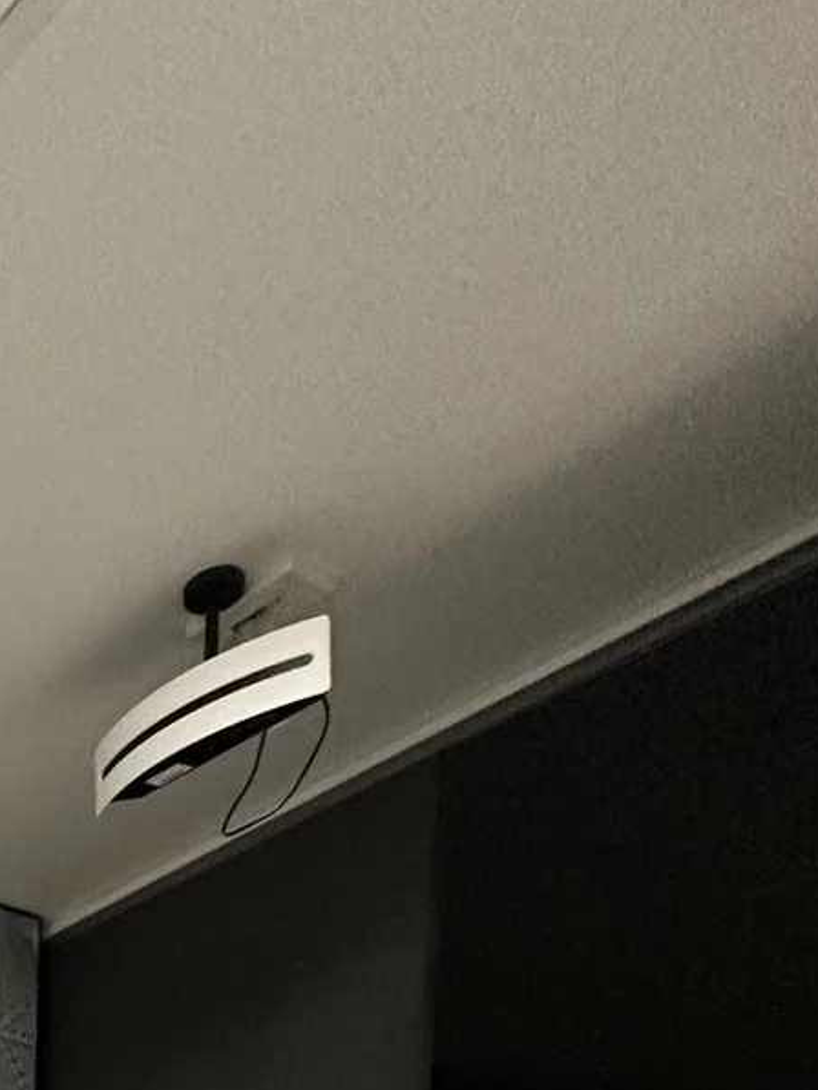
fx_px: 1575
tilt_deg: -3.7
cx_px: -530
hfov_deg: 22.0
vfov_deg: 24.6
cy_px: 1794
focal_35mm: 50
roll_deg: -0.2
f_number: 2.2
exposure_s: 1/61
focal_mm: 2.22
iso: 250
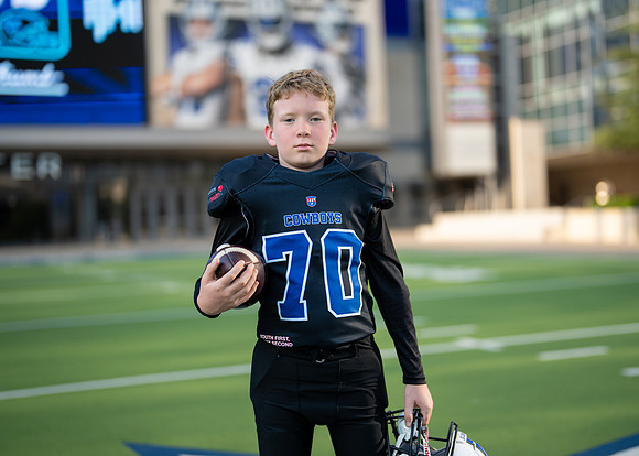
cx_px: 329
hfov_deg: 34.7
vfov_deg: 25.1
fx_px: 1024
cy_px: 227
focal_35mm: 56
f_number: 1.2
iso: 100
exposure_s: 1/3200
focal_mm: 50
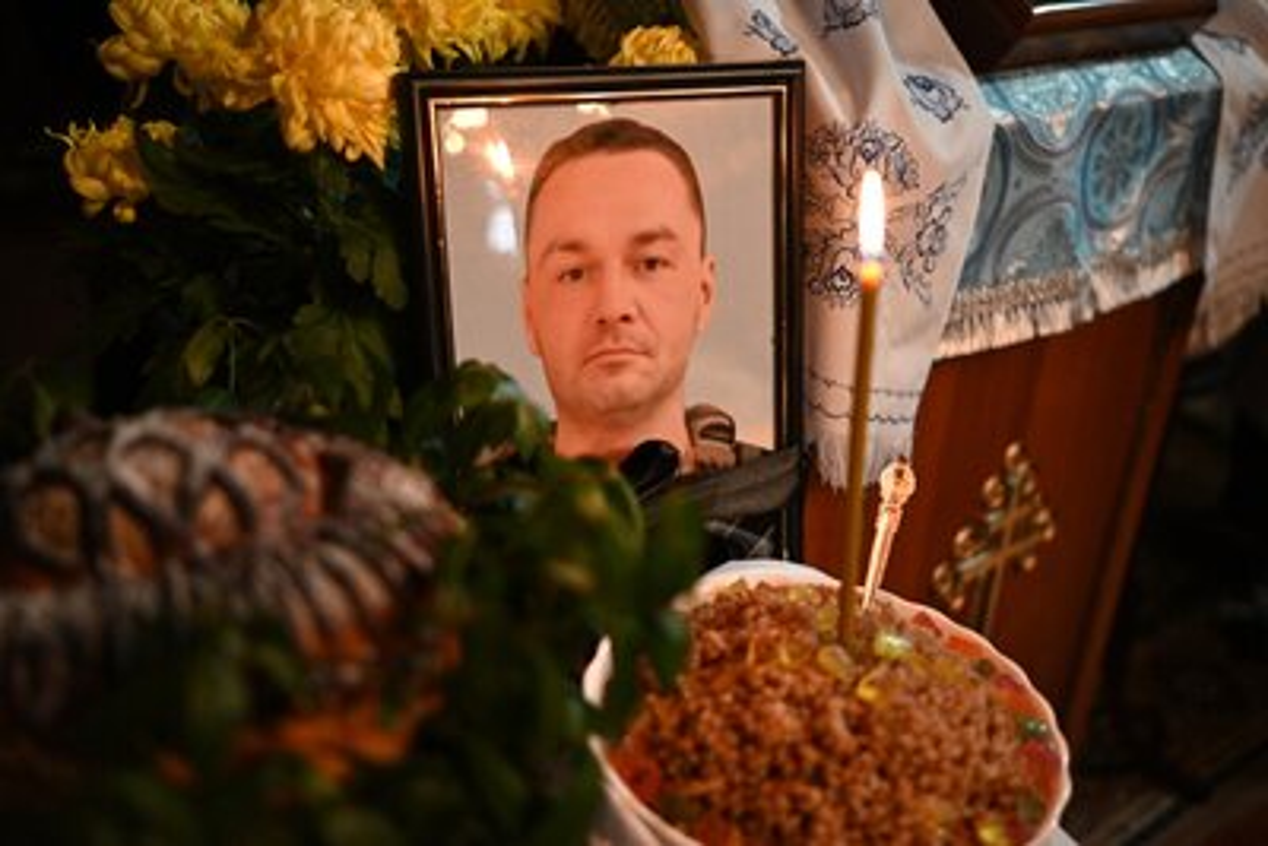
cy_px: 423
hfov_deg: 54.4
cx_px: 634
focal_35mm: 35
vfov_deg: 37.9
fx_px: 1233
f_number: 1.8
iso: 3200
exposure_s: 1/250
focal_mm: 35
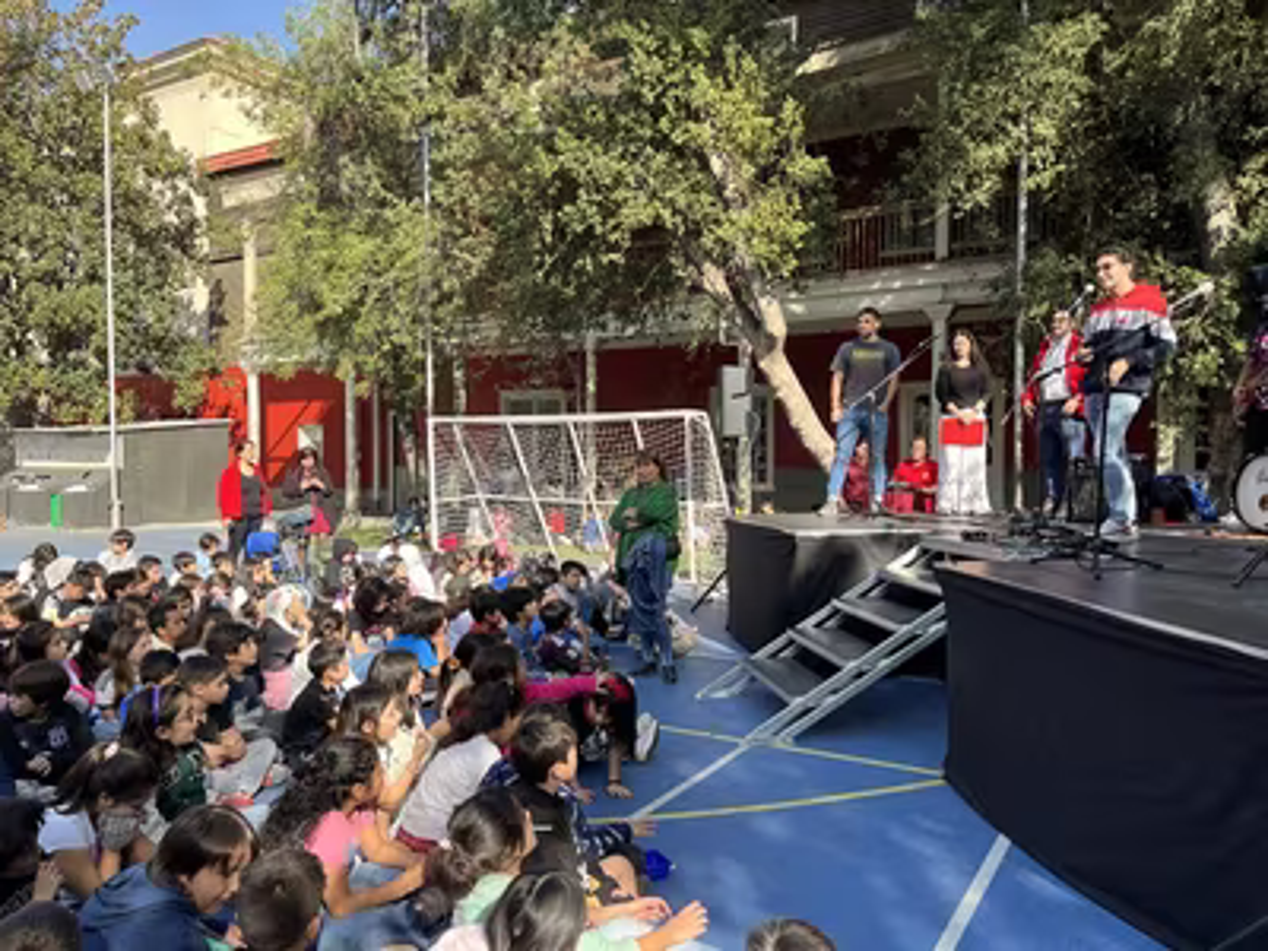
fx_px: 952
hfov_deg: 67.3
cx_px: 634
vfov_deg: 53.1
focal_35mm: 26
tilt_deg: -1.4
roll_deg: -0.2
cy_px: 476
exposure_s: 1/696
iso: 50
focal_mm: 5.1
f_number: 1.6
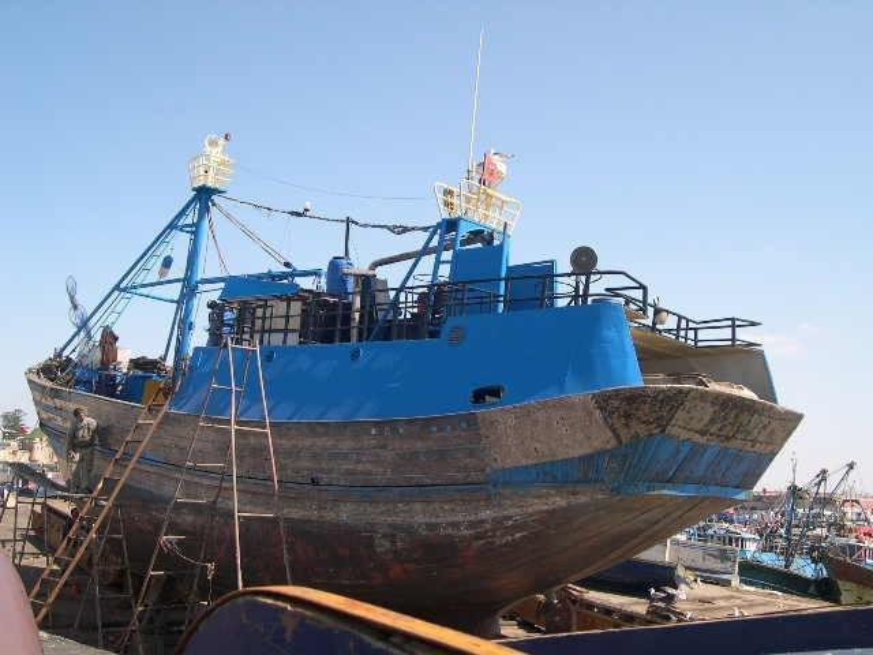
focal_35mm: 38
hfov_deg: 49.0
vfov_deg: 37.7
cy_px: 328
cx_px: 436
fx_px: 958
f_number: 7.6
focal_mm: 8
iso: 100
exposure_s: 1/129
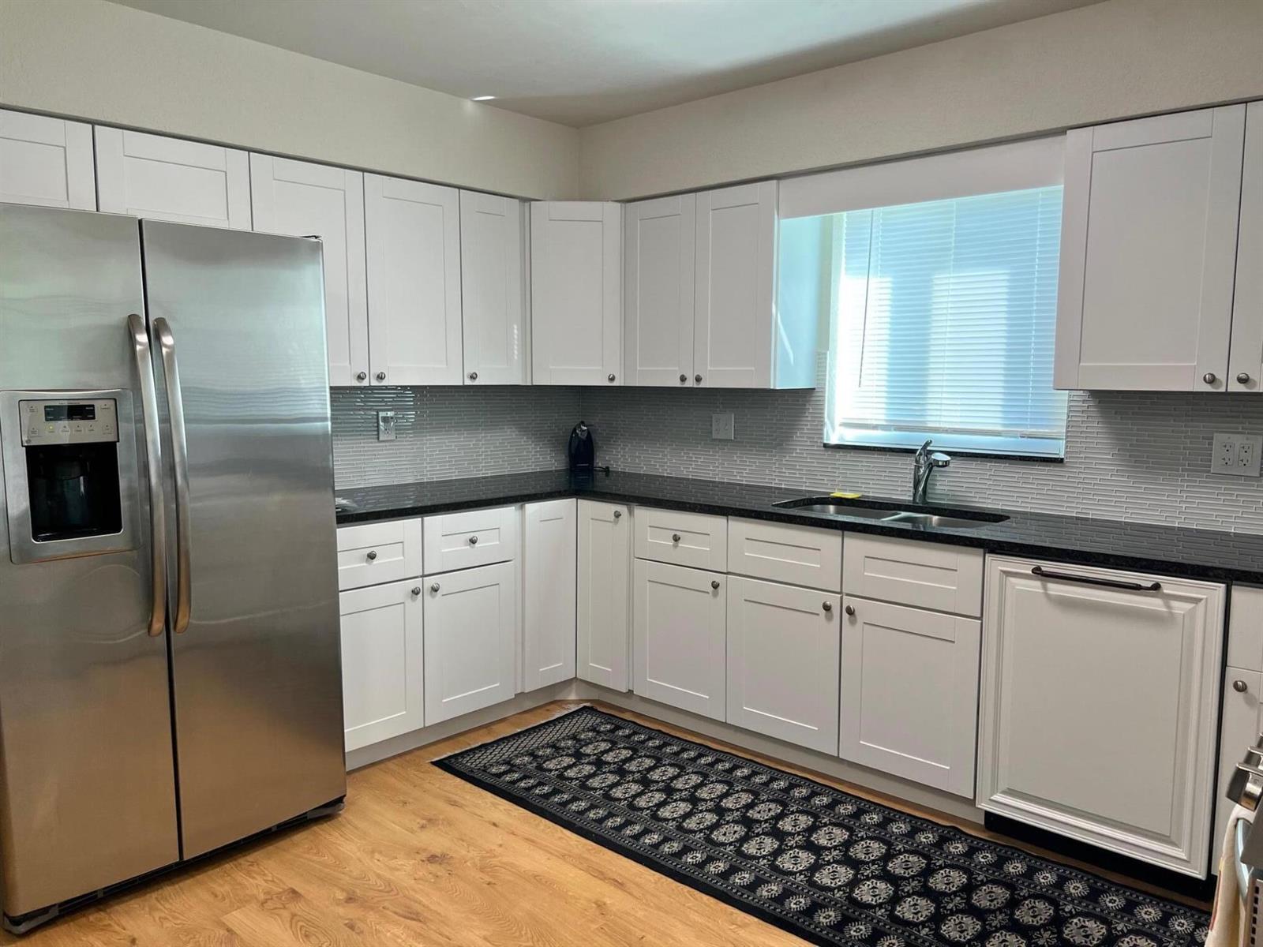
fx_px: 949
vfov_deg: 53.1
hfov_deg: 67.3
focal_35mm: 26
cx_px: 632
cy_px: 474
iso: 125
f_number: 1.5
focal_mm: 5.7
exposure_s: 1/120
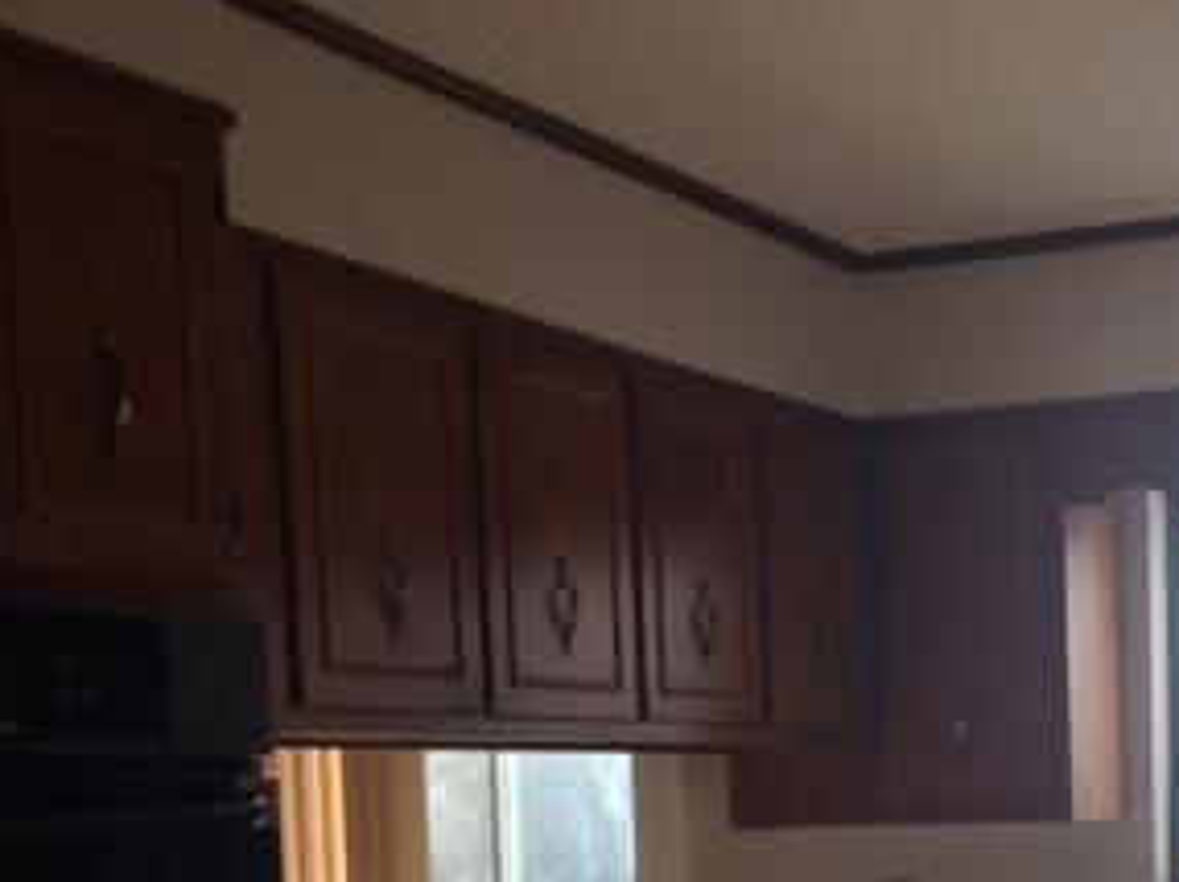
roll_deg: +0.5
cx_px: 1039
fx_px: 2212
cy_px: 952
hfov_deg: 28.8
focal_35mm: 65
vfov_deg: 21.5
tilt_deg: -6.1
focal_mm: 4.15
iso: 32
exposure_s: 1/173
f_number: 2.2
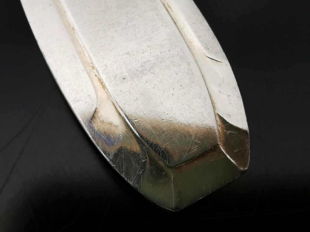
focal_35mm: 26
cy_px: 116
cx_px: 155
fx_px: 233
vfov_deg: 53.1
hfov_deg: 67.3
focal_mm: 2.26
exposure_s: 1/33.3
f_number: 2.2
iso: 125
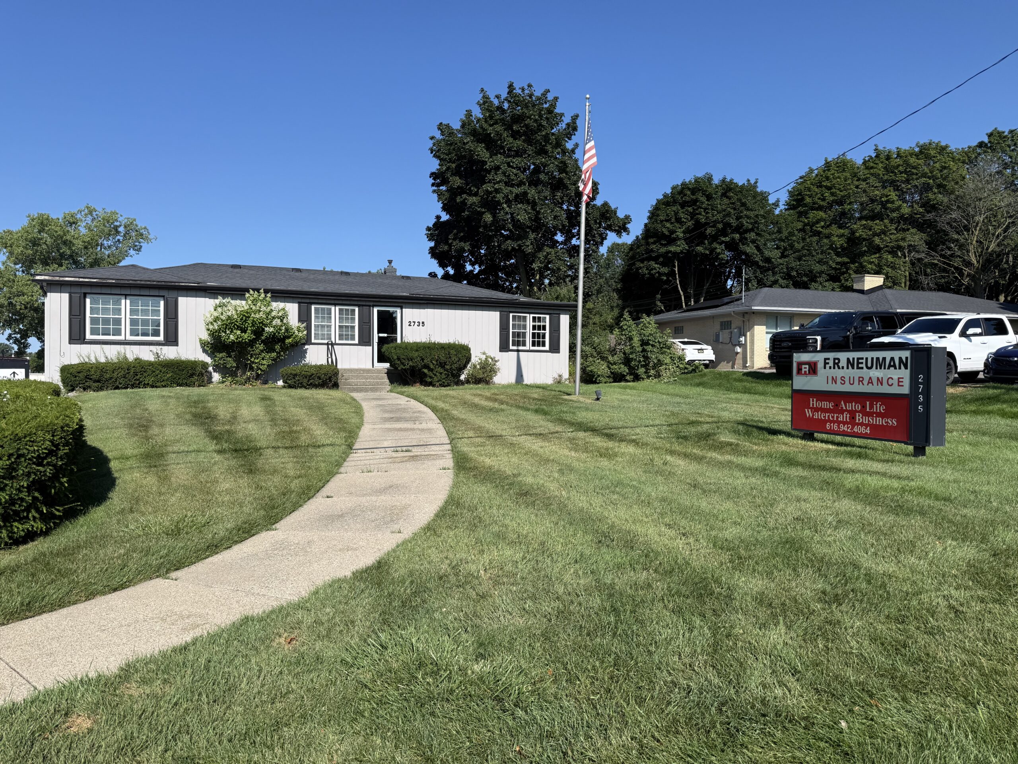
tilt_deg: -0.5
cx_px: 509
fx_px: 706
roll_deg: -0.7
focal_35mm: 24
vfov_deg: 56.8
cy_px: 382
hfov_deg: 71.6
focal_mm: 6.76
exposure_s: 1/4167
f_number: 1.78
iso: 80
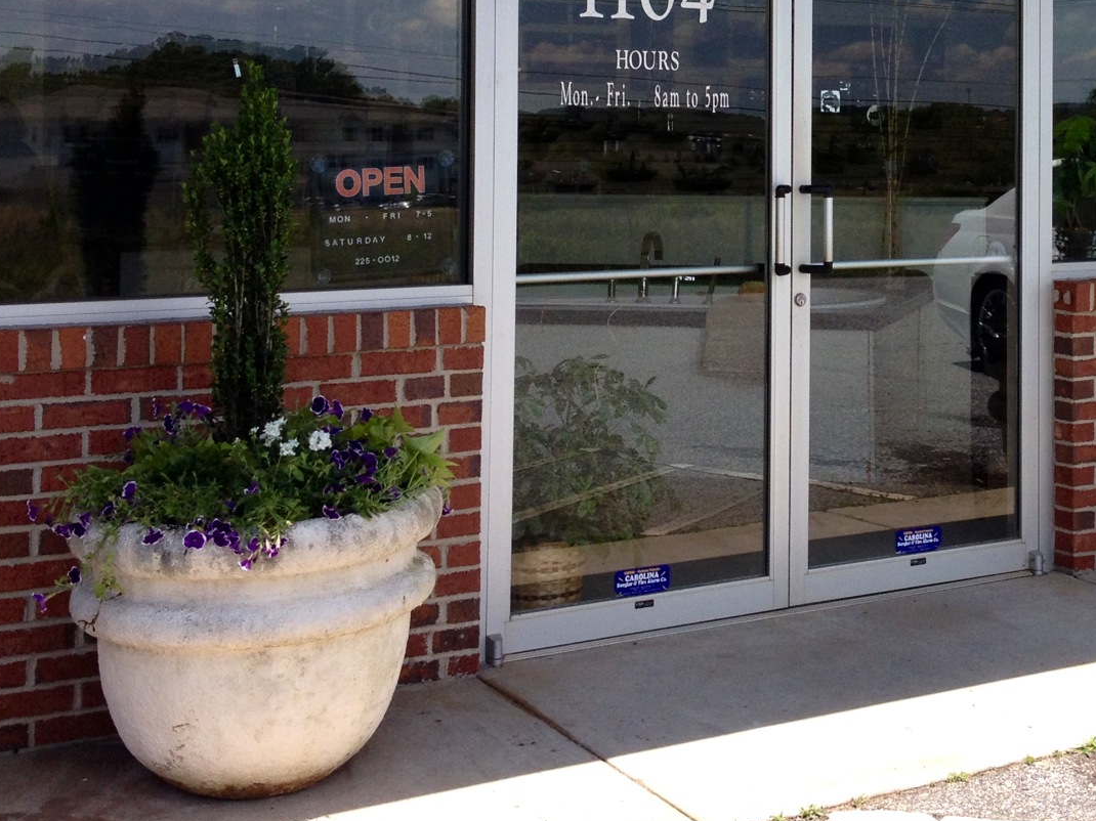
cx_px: 886
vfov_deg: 21.5
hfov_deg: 28.3
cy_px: 88
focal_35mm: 67
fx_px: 2121
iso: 64
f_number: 2.4
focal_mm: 4.28
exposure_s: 1/1104
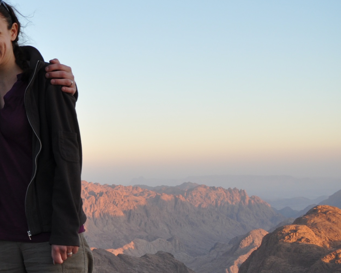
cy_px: 145
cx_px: -87
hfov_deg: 25.6
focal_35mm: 65
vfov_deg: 23.5
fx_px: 656
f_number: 5.6
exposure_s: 1/125
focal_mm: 18
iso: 220
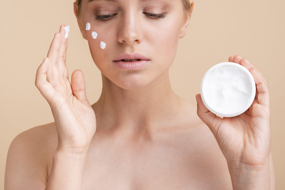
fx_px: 673
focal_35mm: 85
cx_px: 142
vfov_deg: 16.1
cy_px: 95
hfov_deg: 23.9
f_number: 11
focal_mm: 85
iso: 100
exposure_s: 1/160
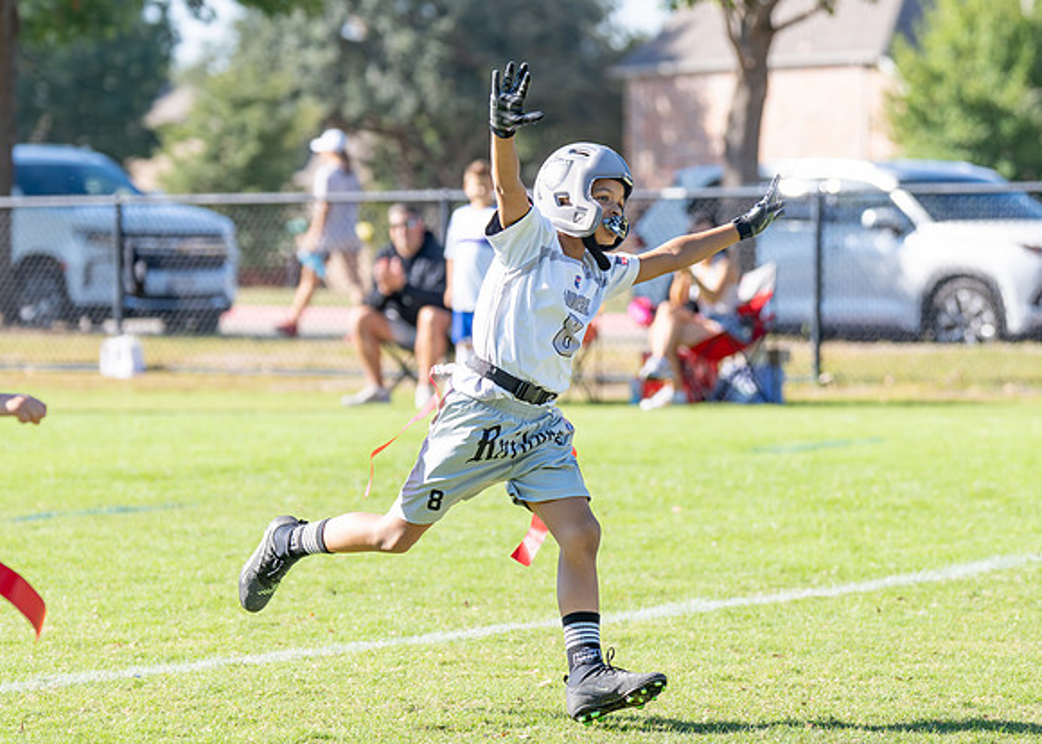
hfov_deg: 10.4
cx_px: 453
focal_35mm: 194
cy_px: 317
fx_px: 5731
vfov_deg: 7.4
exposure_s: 1/2000
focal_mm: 108
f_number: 2.8
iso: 250
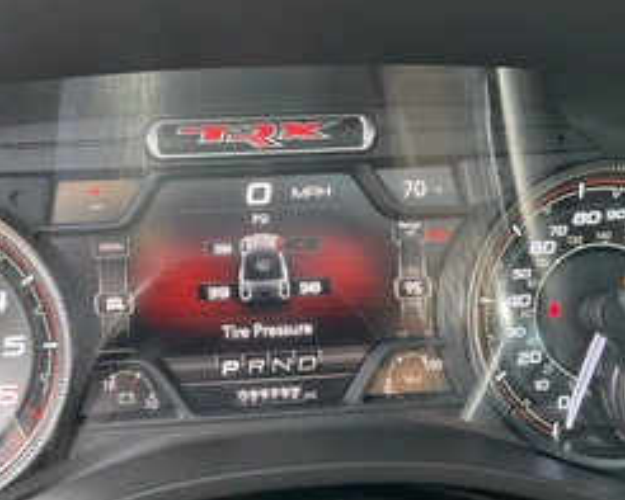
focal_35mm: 46
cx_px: 241
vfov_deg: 32.7
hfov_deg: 40.1
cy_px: 292
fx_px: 851
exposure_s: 1/60
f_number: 1.8
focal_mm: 3
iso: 80
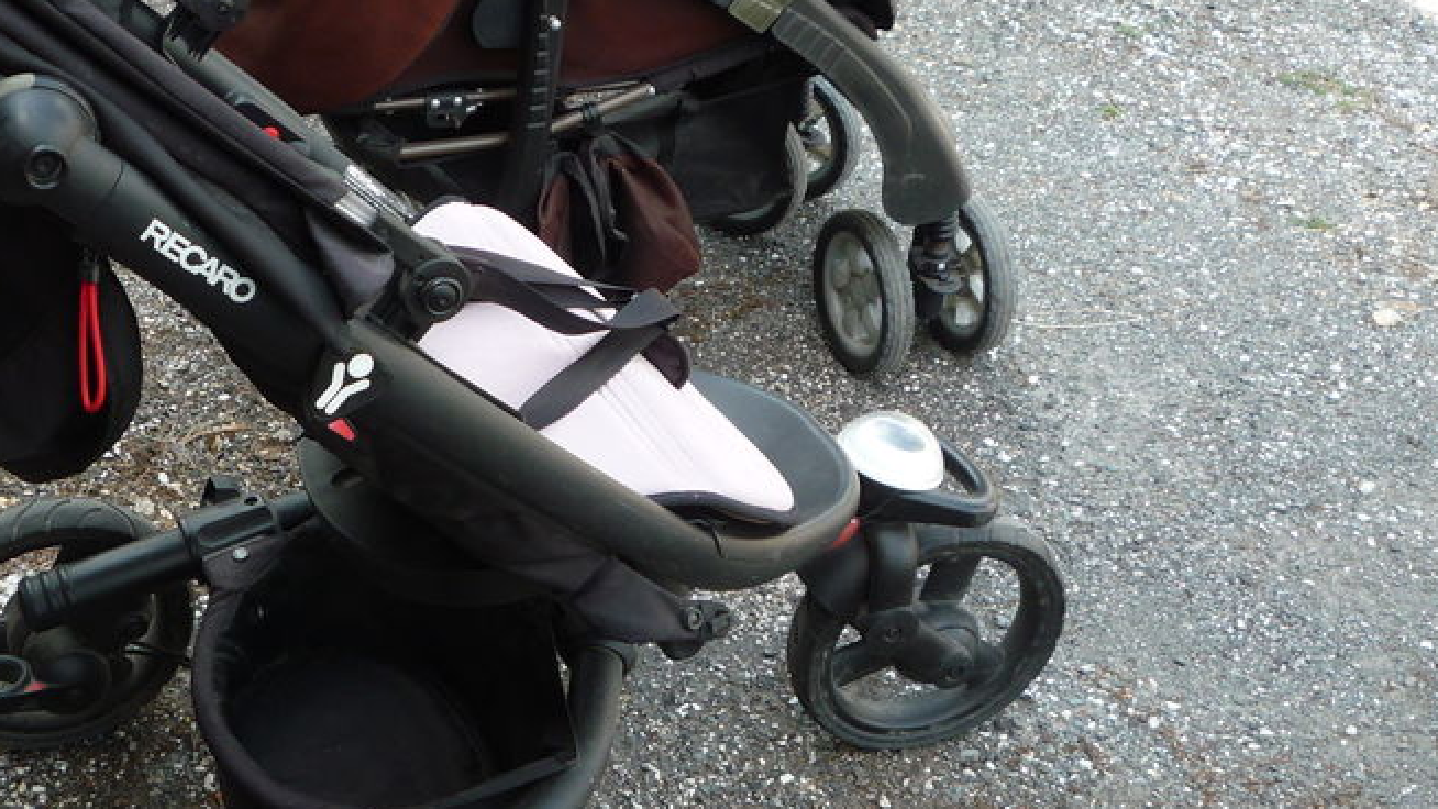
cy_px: 433
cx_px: 420
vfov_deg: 24.0
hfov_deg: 40.5
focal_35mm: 50
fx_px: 1907
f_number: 3.5
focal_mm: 5.2
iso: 100
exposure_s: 1/100
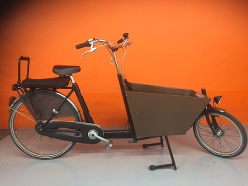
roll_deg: +0.3
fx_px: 208
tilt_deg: -8.1
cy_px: 93
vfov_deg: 48.2
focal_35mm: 29
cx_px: 124
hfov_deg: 61.7
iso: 250
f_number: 2.2
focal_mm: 4.15
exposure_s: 1/33
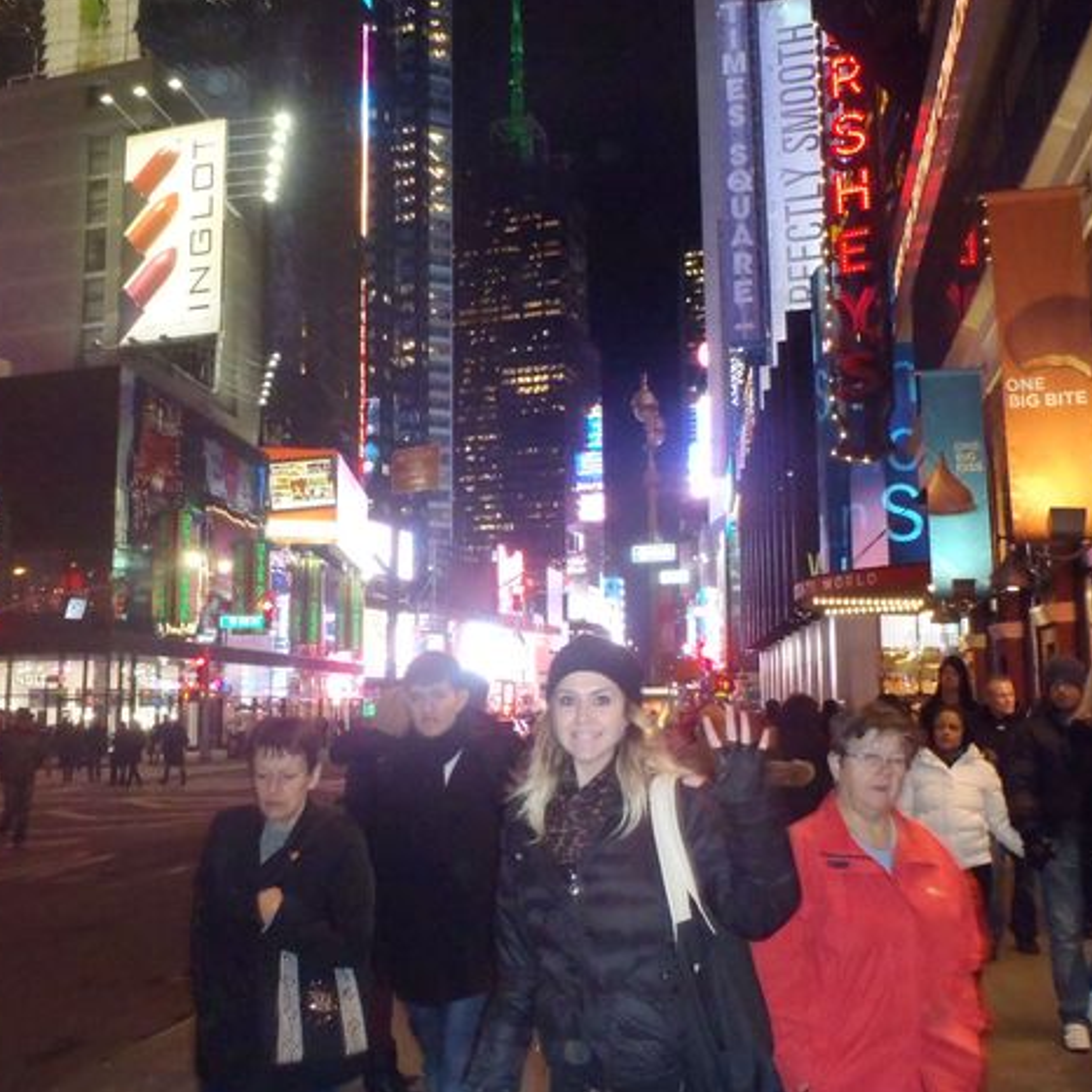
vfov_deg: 48.5
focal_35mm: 34
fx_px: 1213
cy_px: 548
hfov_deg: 48.4
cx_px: 565
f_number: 3.9
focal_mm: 5
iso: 800
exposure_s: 1/30
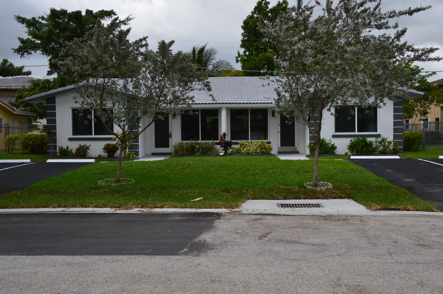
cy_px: 147
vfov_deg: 31.8
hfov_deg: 46.4
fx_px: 516
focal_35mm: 42
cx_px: 222
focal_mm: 28
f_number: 11
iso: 360
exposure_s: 1/500
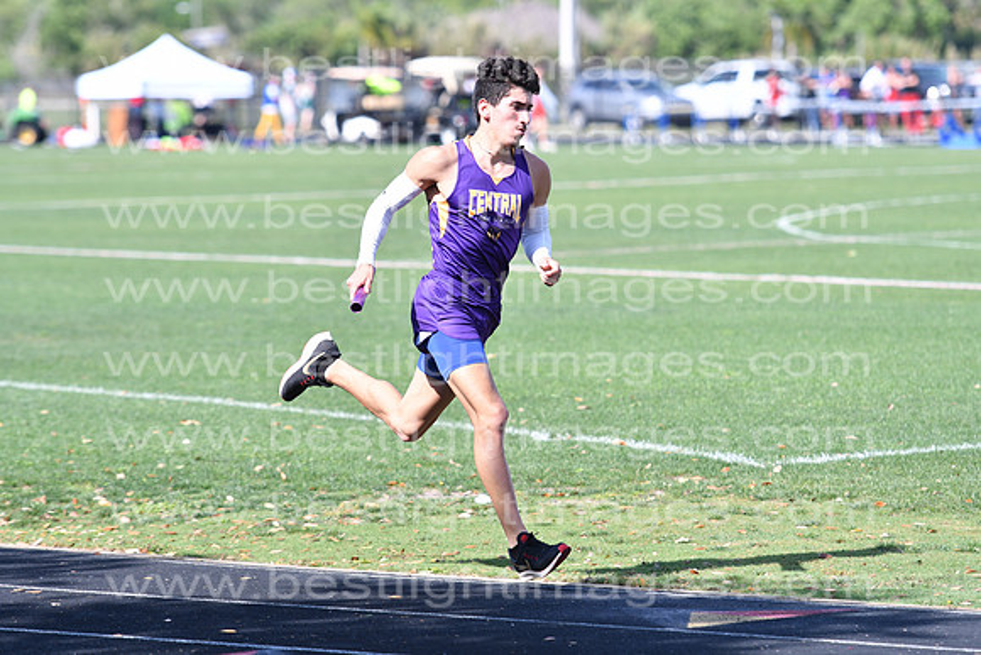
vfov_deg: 6.8
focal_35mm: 202
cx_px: 490
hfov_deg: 10.2
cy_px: 328
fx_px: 5519
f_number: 4
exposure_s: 1/1600
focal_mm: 135
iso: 200
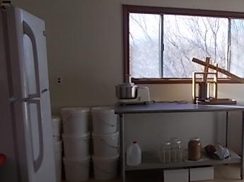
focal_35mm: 48
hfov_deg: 37.1
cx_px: 220
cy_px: 99
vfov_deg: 30.2
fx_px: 338
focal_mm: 4.6
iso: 80
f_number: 3.2
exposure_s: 1/160
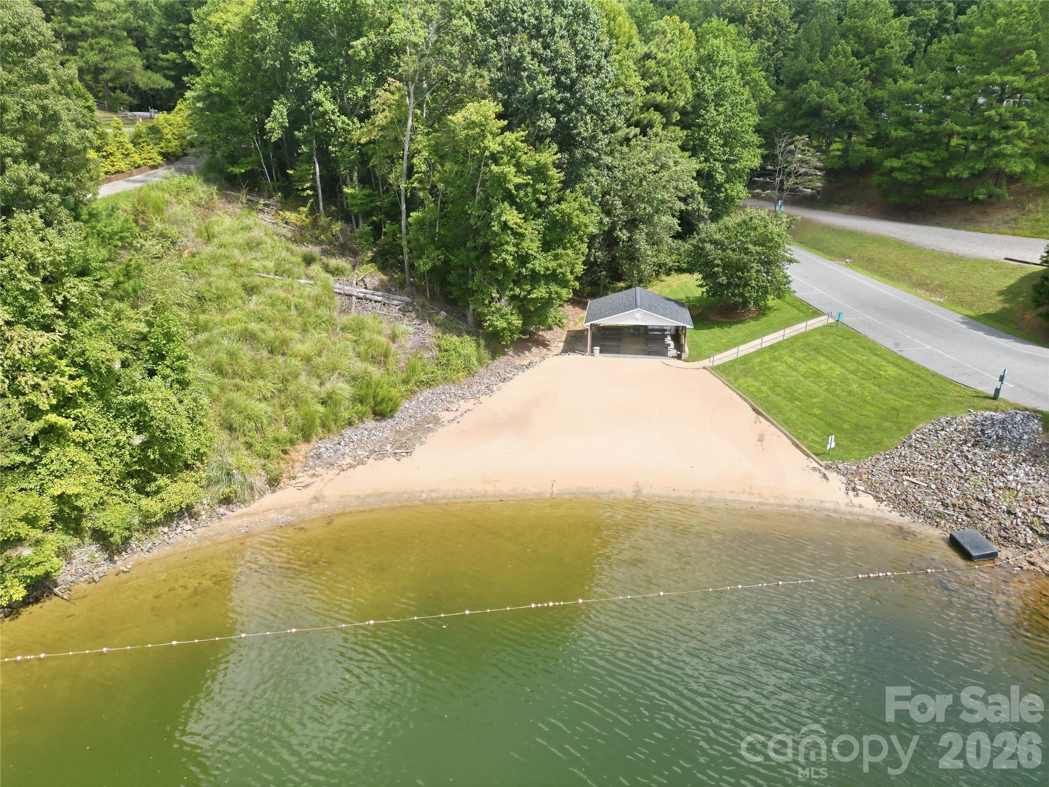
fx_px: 727
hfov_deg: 71.6
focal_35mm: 24
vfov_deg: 56.8
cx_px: 524
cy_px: 394
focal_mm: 6.7
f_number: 1.7
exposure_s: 1/1600
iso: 150
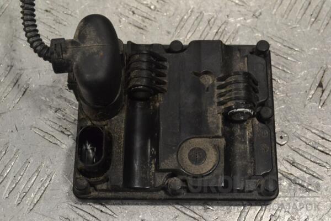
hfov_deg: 30.5
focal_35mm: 66
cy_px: 110
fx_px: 607
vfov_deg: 20.6
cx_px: 166
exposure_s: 1/320
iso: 3200
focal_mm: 44
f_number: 10
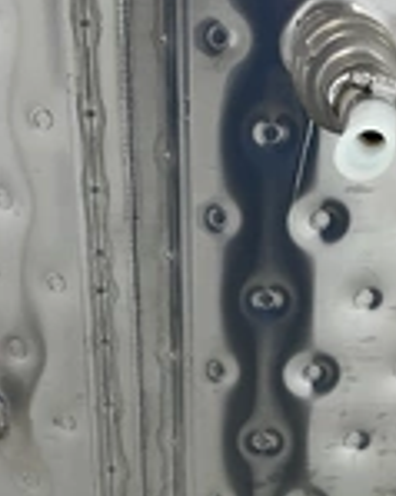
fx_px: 1115
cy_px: 386
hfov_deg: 20.1
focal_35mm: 76
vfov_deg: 24.7
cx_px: 236
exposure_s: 1/122
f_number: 1.8
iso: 50
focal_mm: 3
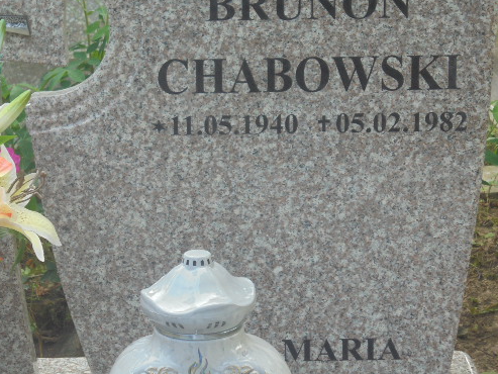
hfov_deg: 16.1
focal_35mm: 122
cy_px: 132
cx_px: 200
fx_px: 1756
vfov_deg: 12.1
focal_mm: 16.9
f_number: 4.7
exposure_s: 1/60
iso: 100
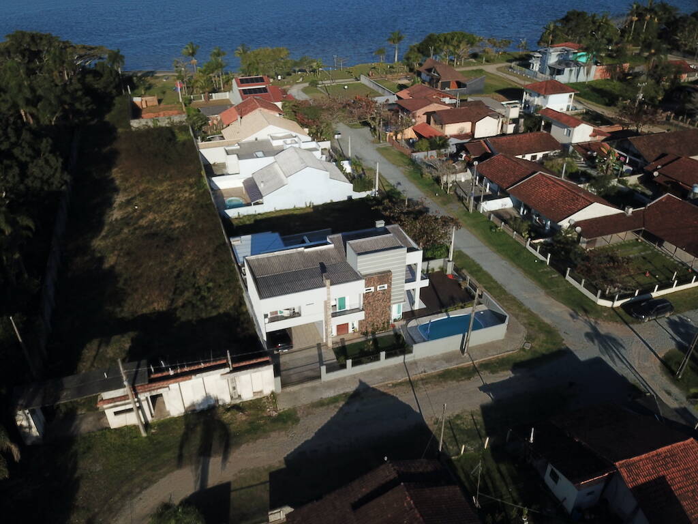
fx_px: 524
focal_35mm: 26
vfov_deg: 53.1
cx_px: 349
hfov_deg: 67.3
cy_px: 262
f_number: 2.2
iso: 100
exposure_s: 1/2237
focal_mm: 4.73
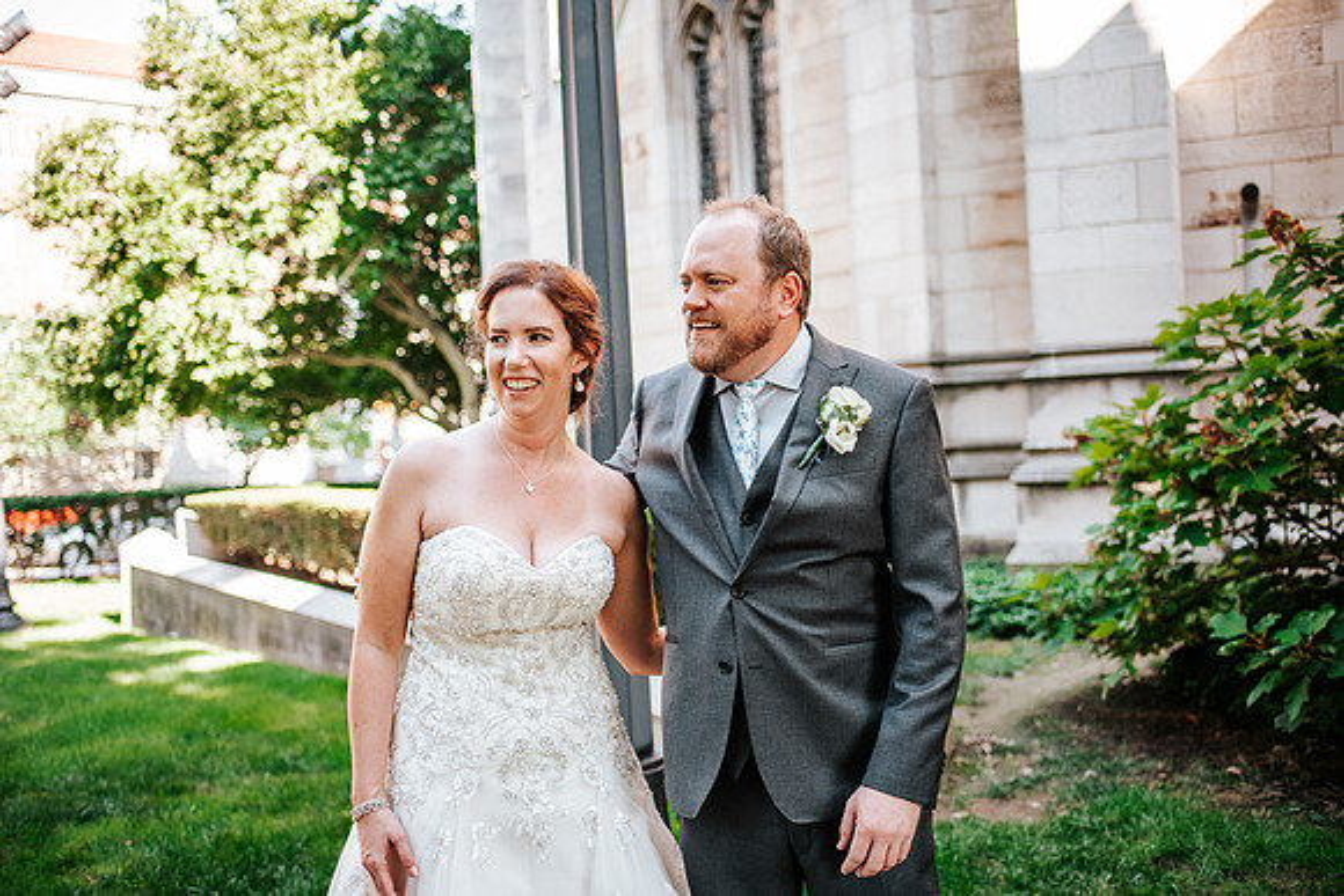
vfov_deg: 37.9
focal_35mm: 35
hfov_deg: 54.4
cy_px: 448
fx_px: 1307
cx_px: 672
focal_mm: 35
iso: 320
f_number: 2.2
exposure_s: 1/500
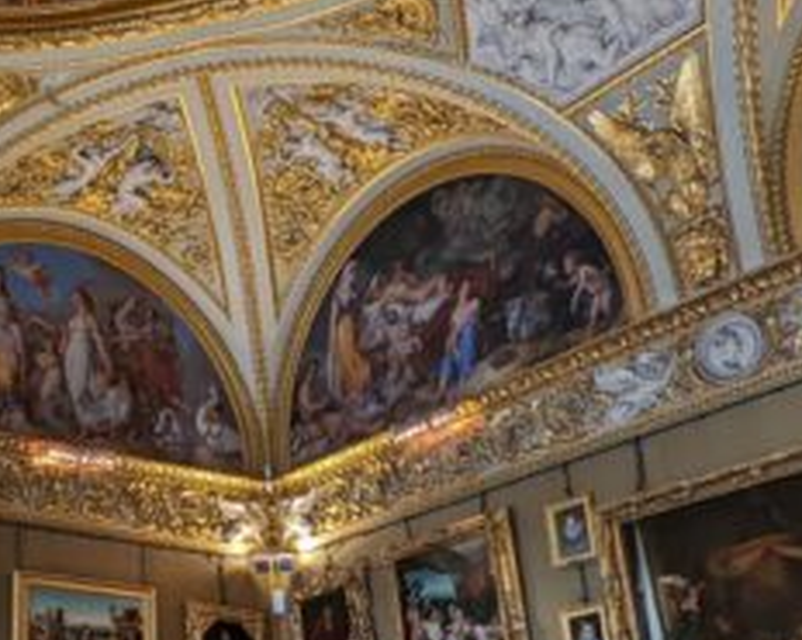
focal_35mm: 54
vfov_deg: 28.0
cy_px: 400
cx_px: -14
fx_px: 1280
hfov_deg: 31.9
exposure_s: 1/33.3
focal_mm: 2.35
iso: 116
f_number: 2.2
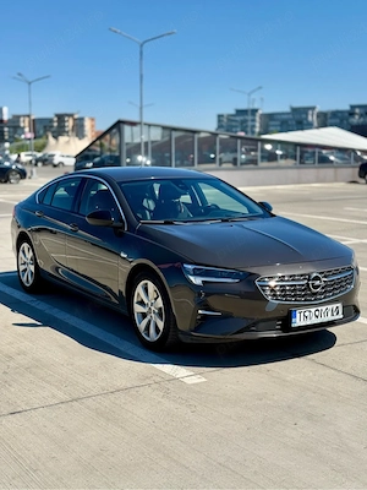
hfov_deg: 30.3
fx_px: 679
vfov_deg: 39.7
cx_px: 184
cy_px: 245
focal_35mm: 48
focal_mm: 6.76
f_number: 1.78
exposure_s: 1/5208
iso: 64
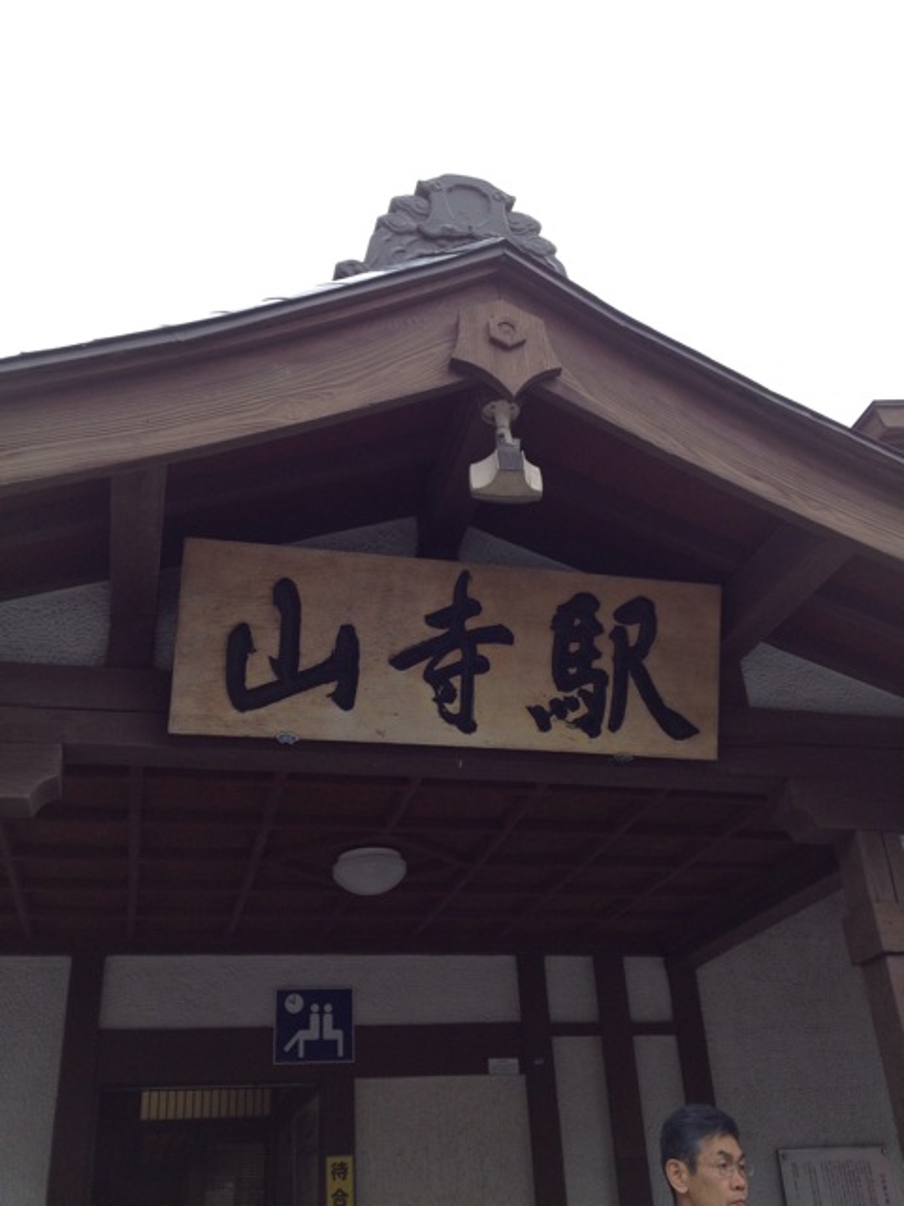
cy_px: 603
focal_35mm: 35
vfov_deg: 52.6
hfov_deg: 40.7
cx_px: 452
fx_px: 1219
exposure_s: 1/303
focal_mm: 4.28
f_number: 2.4
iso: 64
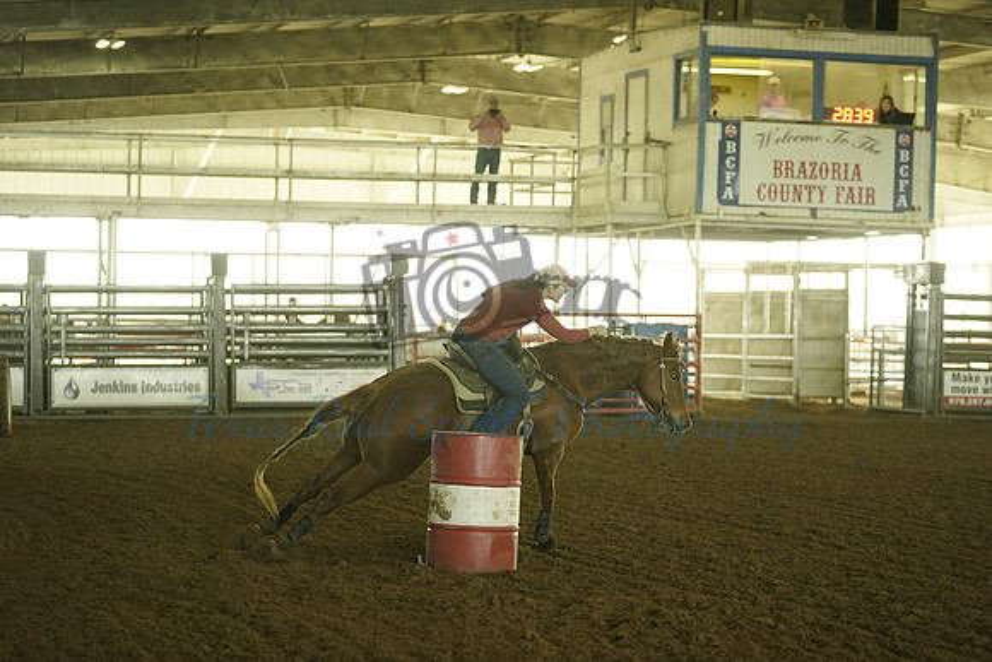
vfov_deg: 12.5
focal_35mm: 110
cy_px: 331
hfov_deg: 18.6
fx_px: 3032
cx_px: 496
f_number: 2.8
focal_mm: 110
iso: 2500
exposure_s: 1/800
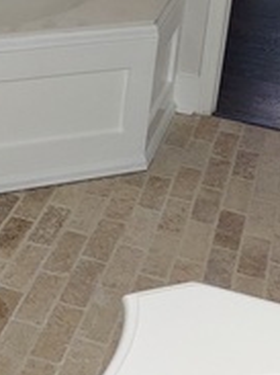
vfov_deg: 20.2
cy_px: -75
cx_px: -10
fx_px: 983
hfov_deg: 15.9
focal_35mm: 91
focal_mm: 4.6
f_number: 2
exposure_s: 1/60
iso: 160
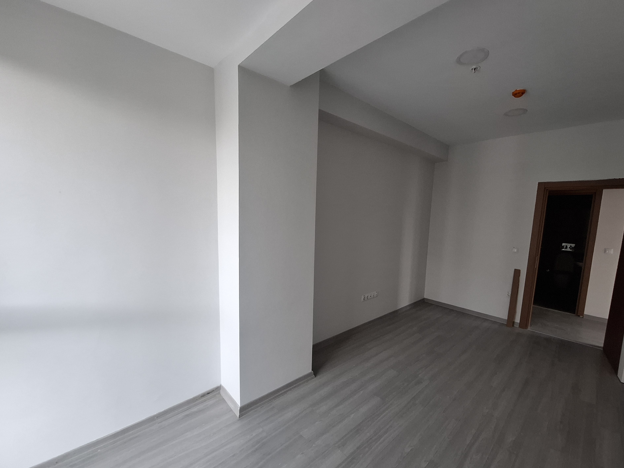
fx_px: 252
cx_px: 331
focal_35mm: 14
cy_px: 246
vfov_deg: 85.6
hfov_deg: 101.9
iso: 125
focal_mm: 1.74
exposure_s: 1/50
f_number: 2.2
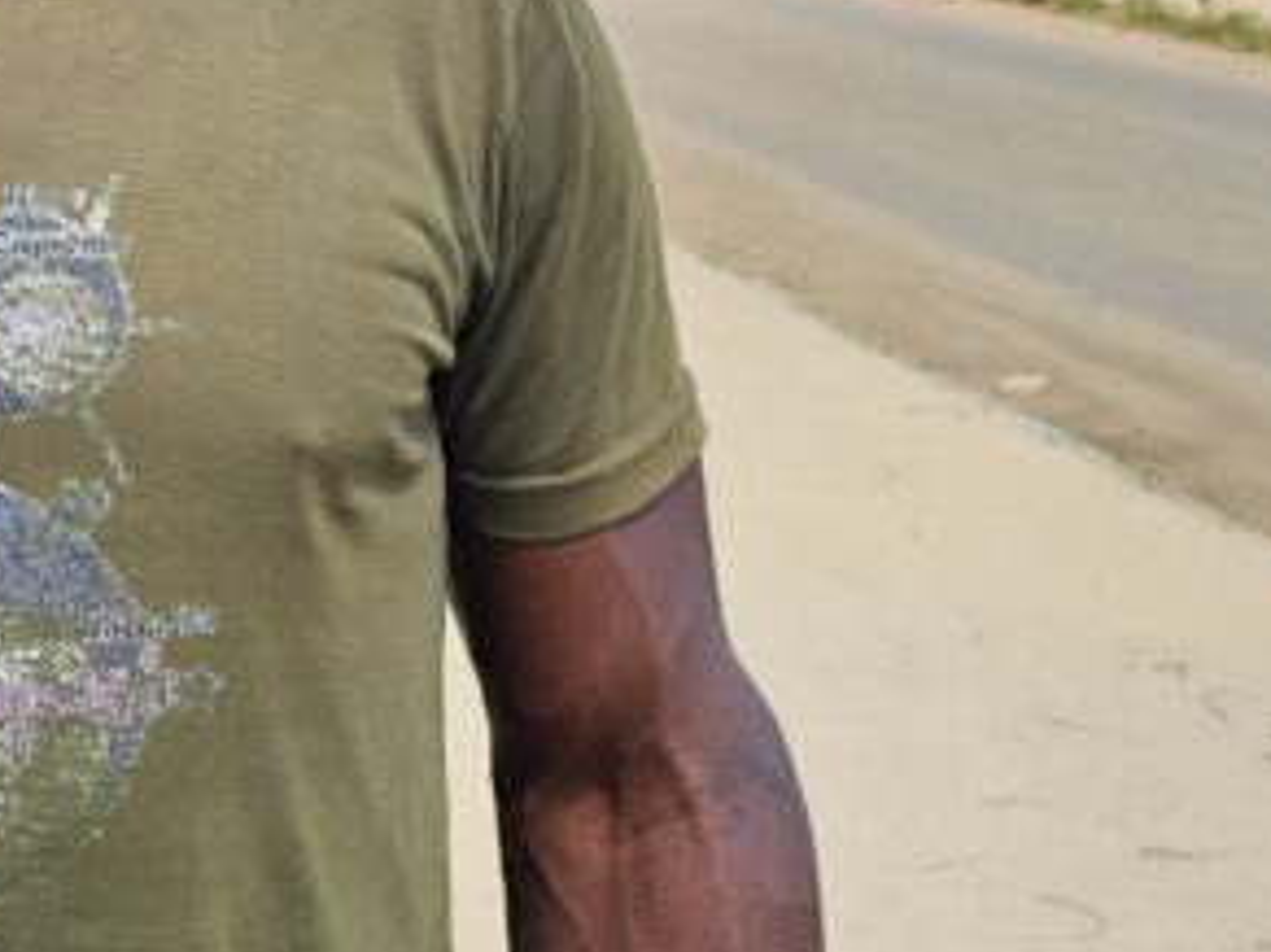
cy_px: -166
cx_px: -66
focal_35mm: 81
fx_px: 2973
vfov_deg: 17.4
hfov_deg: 22.9
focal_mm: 6.3
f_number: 1.7
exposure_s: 1/313
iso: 10
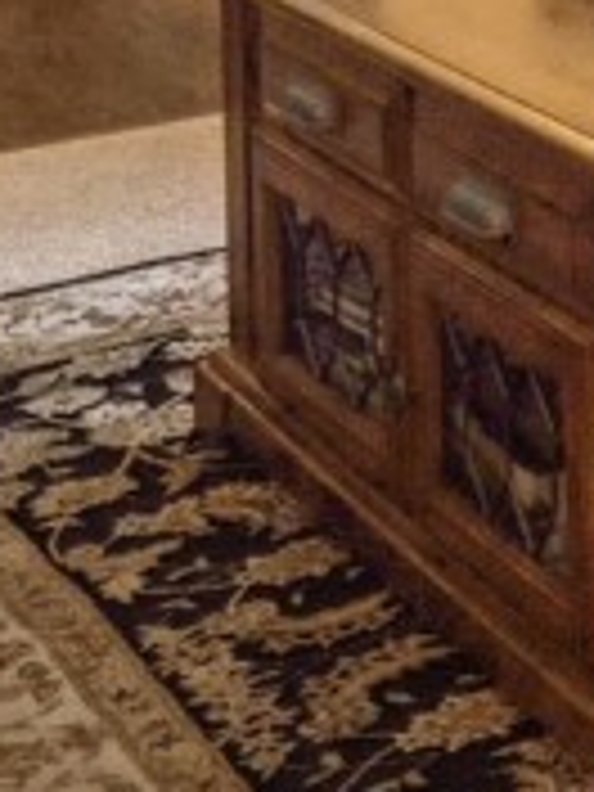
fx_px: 2448
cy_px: -616
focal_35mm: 107
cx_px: 1958
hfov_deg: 9.5
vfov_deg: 15.8
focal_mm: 17
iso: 400
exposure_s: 1/20
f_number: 9
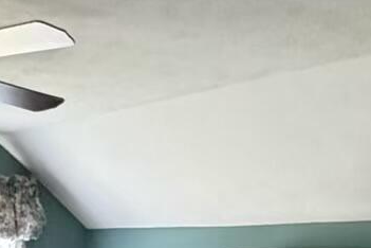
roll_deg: +0.0
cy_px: 482
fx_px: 876
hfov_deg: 22.4
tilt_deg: -12.6
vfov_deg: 13.8
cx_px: -53
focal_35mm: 85
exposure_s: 1/60
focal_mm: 2.22
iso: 500
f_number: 2.2
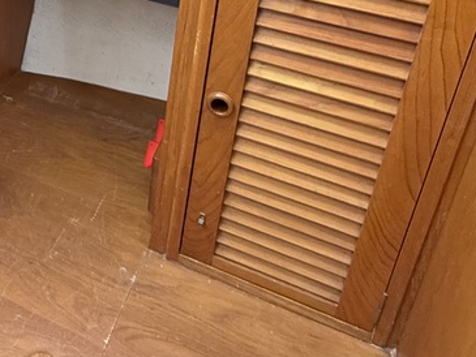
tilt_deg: -26.0
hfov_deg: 38.3
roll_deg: +0.5
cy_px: -53
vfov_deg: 28.2
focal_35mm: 46
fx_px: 633
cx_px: 46
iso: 320
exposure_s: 1/99
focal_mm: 2.22
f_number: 2.2
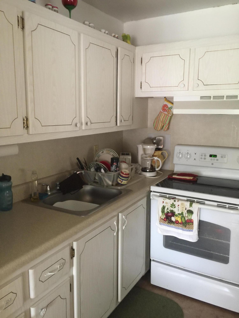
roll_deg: -2.3
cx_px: 120
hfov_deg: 48.2
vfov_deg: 61.7
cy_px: 159
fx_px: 267
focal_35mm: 29
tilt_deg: -11.3
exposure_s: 1/4
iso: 64
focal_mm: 4.15
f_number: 2.2
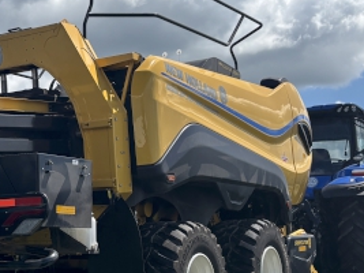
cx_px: 8
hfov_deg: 24.0
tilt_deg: +6.0
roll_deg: -2.5
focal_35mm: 78
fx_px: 820
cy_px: 168
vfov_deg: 18.9
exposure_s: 1/5952
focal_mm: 5.96
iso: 50
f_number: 1.6
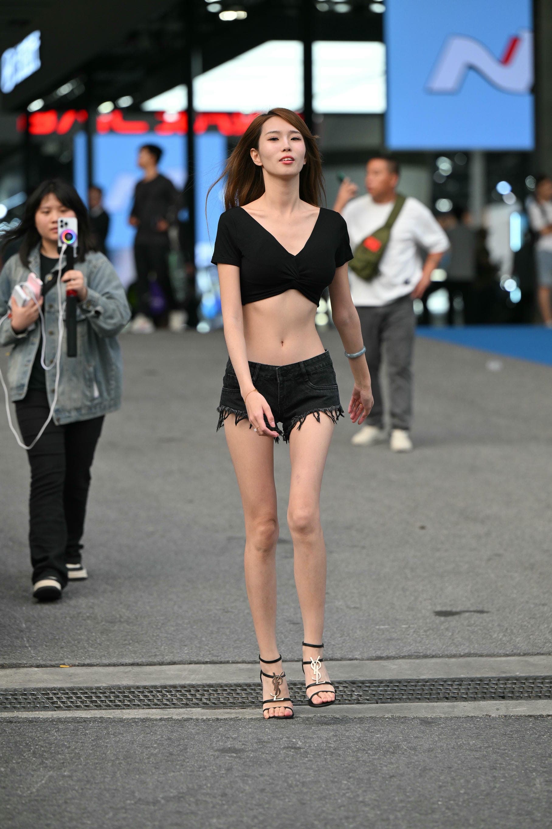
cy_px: 414
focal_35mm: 150
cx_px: 276
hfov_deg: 9.1
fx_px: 3450
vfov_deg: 13.7
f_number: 3.5
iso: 800
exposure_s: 1/640
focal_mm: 150
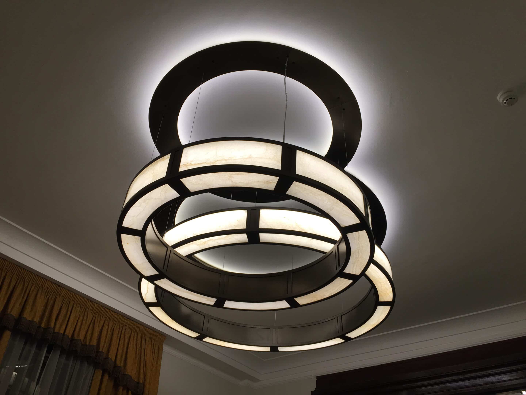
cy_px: 198
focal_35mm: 29
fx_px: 441
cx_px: 263
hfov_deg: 61.7
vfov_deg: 48.2
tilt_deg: +39.7
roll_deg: -4.7
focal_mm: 4.15
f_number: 2.2
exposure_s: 1/120
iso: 50
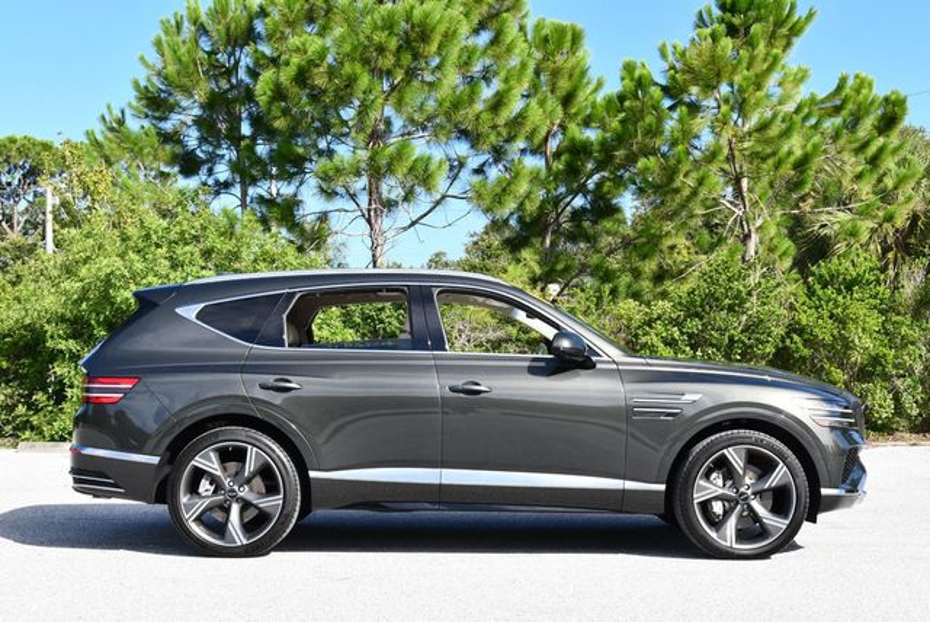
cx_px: 465
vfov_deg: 24.2
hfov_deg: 35.6
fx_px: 1448
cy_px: 311
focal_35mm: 56
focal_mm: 28
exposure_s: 1/250
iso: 200
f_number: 8
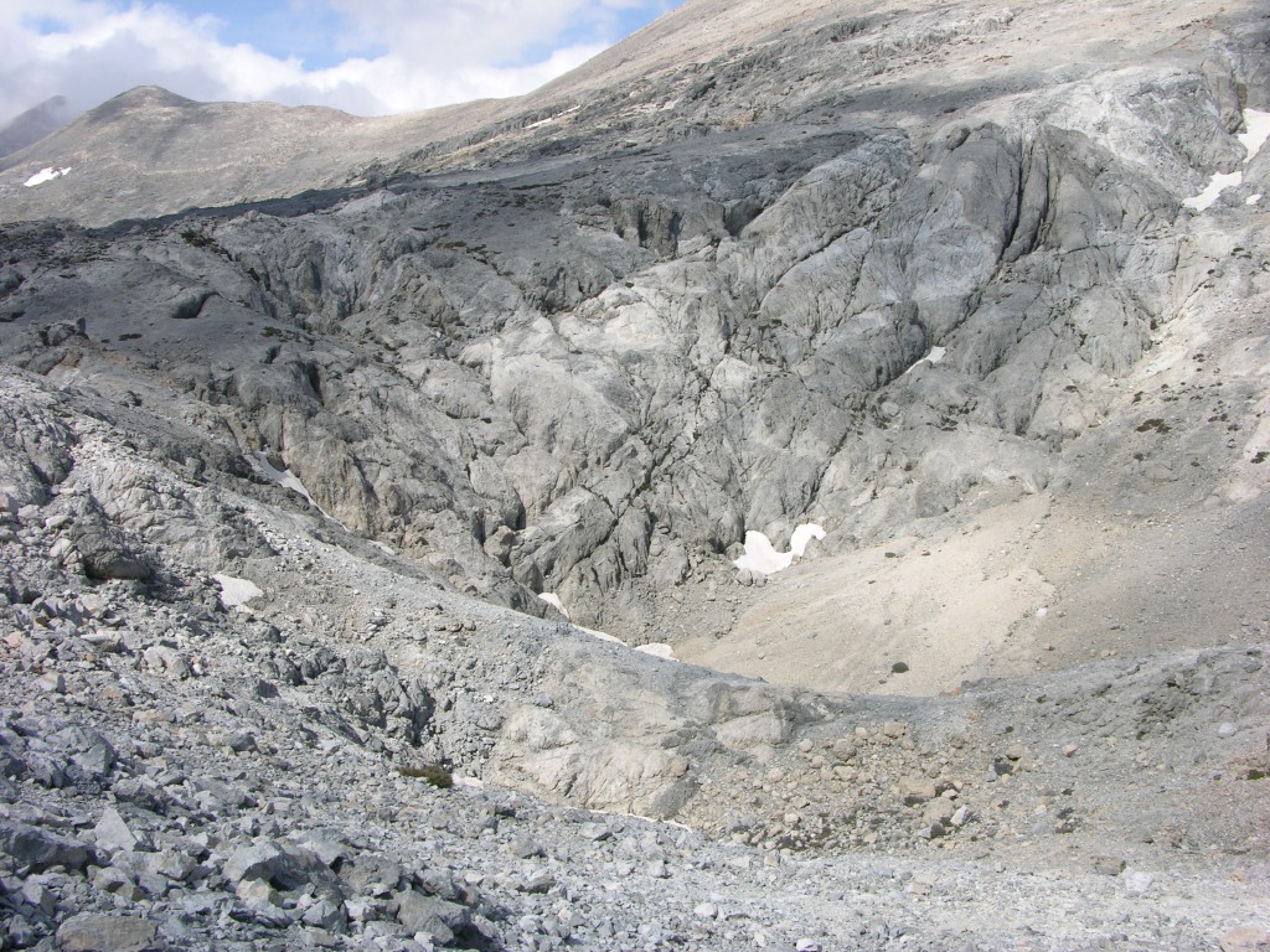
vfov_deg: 40.7
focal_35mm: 35
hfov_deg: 52.6
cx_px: 635
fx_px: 1284
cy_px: 476
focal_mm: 8.9
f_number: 6.3
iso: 50
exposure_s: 1/243
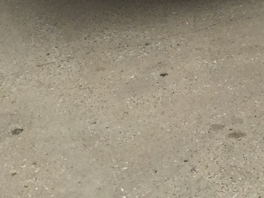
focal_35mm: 148
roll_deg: -0.1
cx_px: 402
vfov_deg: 9.2
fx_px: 1129
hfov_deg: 12.6
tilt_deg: -10.2
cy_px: -252
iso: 25
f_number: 2.4
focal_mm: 3.3
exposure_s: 1/426
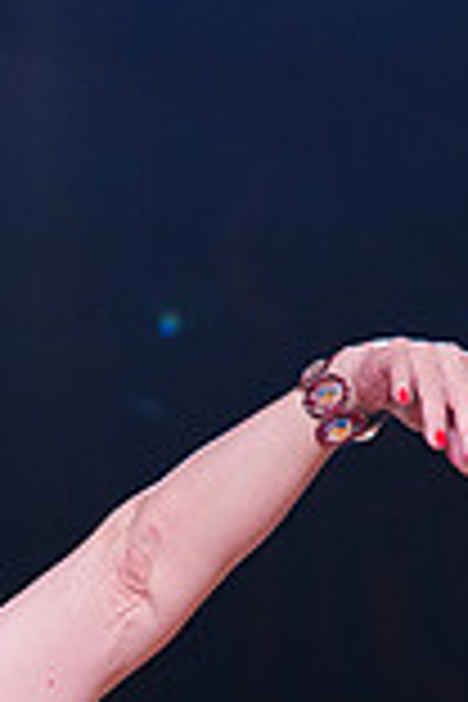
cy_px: 1282
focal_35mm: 312
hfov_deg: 4.4
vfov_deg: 6.5
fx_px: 6084
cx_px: -178
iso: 1000
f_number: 2.8
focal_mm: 84
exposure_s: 1/400
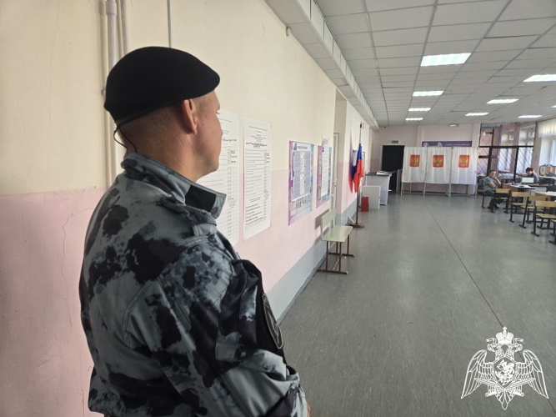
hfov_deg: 73.9
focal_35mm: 23
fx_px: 369
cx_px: 278
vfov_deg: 58.9
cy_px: 208
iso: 100
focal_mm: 5.4
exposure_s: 1/180
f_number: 1.8
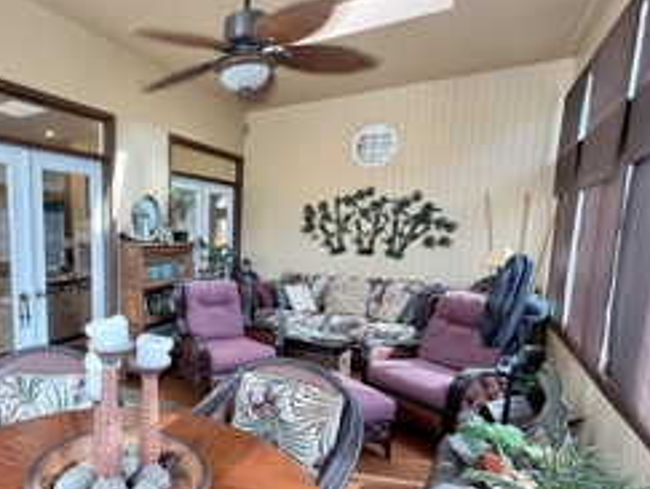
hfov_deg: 69.5
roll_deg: -0.2
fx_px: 433
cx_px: 171
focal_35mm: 23
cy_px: 289
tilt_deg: -7.6
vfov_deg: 58.6
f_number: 2.2
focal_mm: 2.22
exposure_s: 1/66
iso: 320
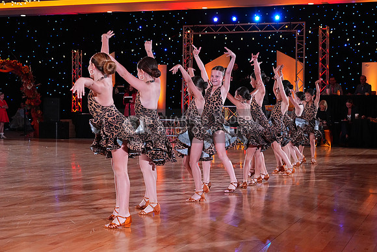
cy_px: 126
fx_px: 660
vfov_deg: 21.6
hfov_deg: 31.9
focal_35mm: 63
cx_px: 188
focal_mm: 63
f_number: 5.6
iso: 5000
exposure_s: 1/400
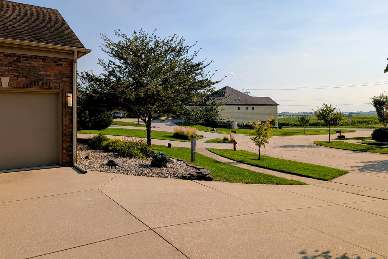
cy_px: 110
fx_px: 280
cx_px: 192
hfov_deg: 69.4
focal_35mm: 26
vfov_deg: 49.4
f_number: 1.68
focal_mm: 6.9
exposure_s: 1/1912
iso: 24
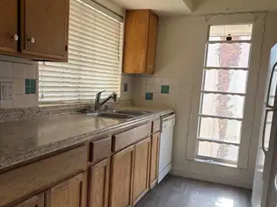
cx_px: 126
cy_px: 119
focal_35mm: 33
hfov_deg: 55.3
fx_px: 264
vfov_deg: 42.8
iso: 64
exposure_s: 1/197
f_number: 1.6
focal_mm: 5.96
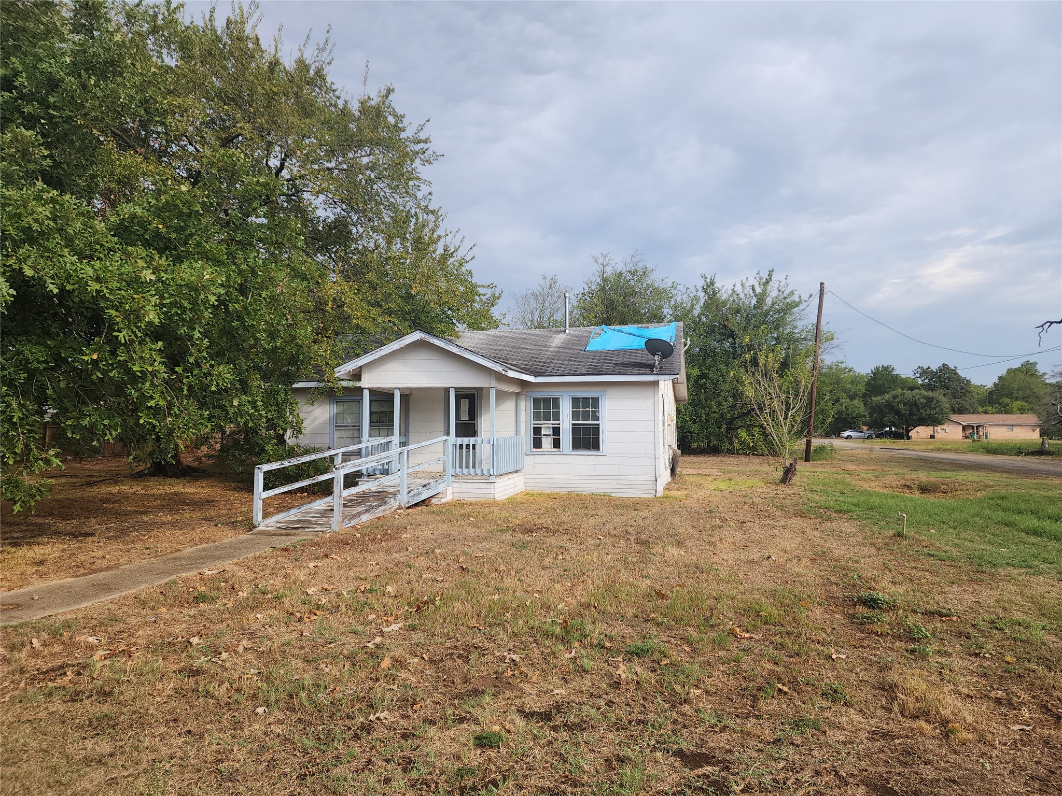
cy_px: 398
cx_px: 531
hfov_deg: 73.9
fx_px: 706
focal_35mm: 23
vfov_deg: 58.9
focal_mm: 6.4
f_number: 1.8
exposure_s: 1/484
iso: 12
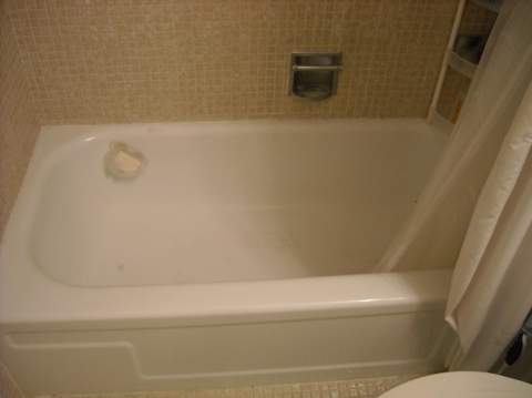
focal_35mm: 35
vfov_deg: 40.6
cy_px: 199
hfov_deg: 52.7
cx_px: 266
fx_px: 537
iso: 259
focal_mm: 5.7
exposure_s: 1/60
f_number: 2.8
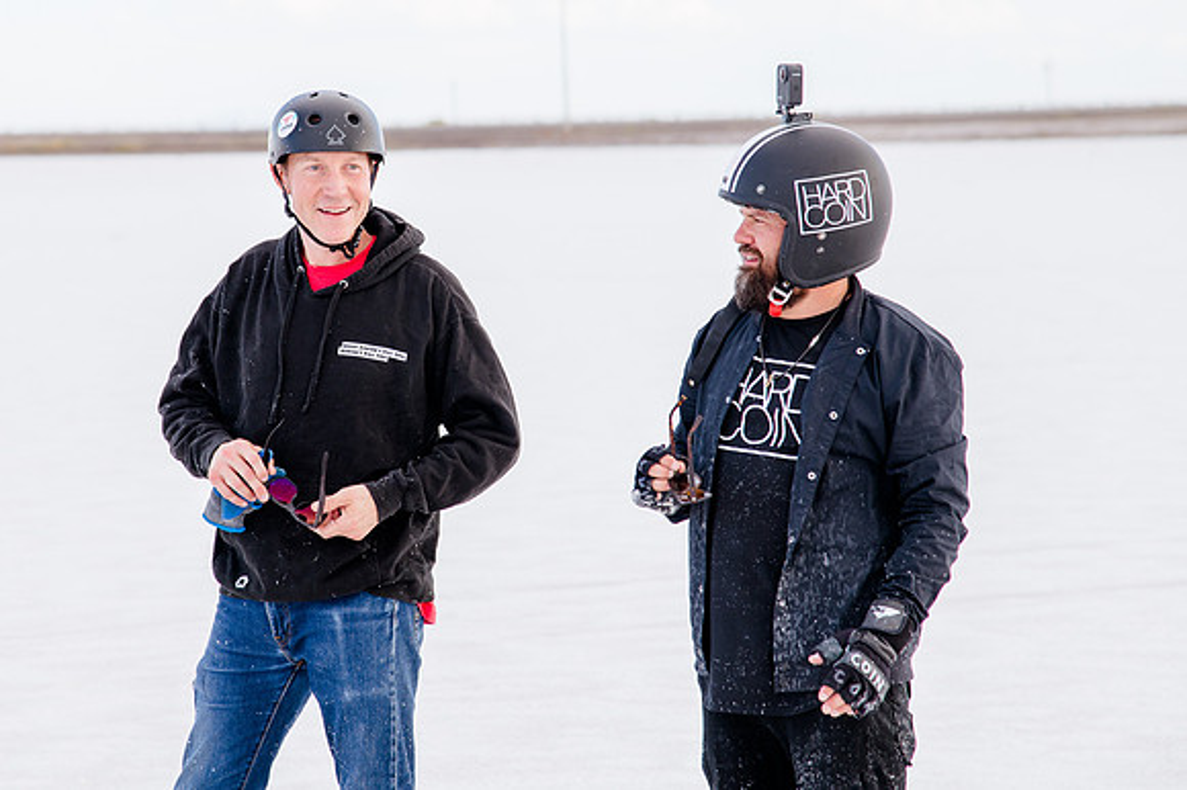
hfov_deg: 12.6
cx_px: 477
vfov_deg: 8.4
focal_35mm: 163
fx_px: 5365
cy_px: 286
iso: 250
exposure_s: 1/400
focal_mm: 120
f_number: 5.6
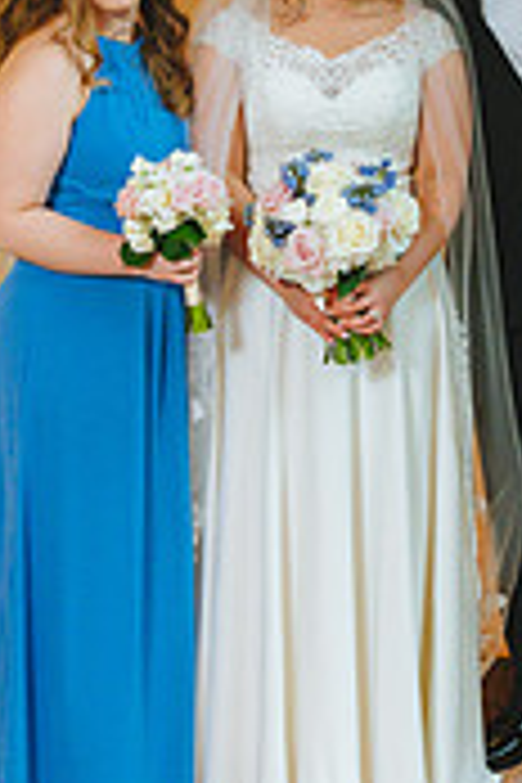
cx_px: 439
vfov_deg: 26.4
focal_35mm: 75
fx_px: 1631
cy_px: 135
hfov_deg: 18.0
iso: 4000
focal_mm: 29
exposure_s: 1/160
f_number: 4
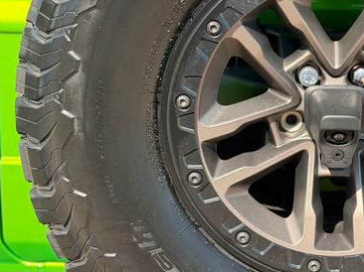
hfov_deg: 22.9
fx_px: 883
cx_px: 300
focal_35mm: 84
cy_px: 121
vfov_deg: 17.5
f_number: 1.78
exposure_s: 1/458
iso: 80
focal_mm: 6.76
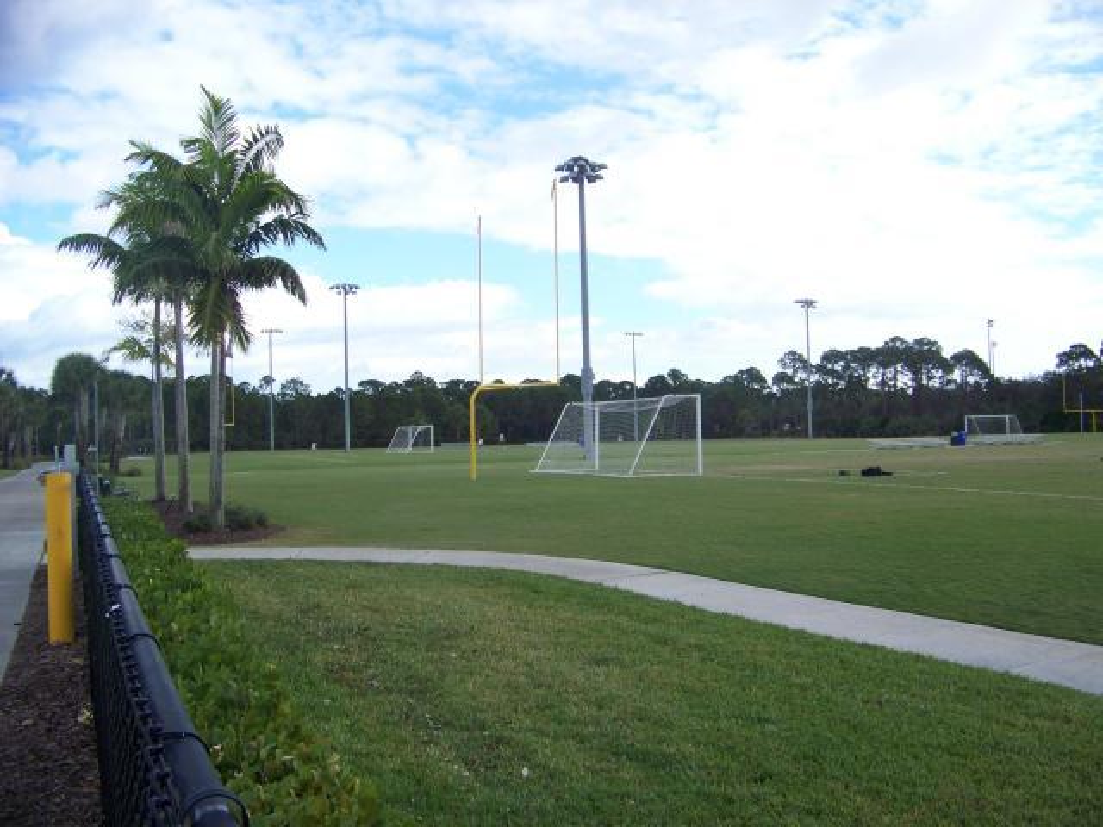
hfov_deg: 51.4
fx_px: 1147
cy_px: 414
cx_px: 552
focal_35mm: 36
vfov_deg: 39.7
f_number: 2.8
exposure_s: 1/640
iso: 64
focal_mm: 5.85
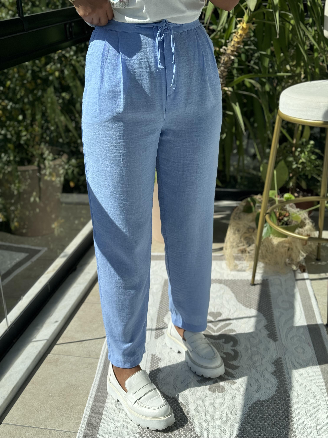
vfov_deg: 39.7
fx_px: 606
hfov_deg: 30.3
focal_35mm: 48
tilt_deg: -38.4
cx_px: 164
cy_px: 219
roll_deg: +3.6
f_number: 1.78
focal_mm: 6.76
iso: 64
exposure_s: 1/1681
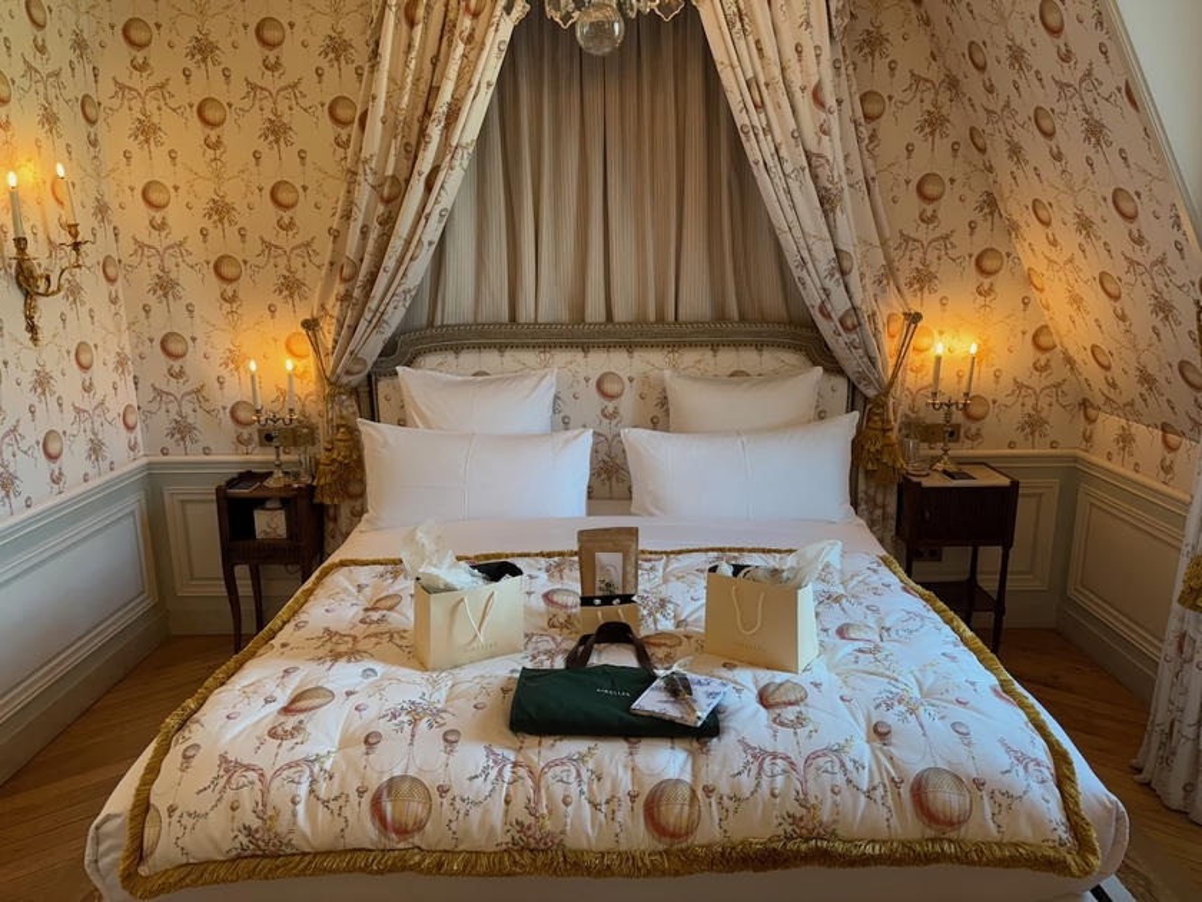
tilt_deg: -12.4
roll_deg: +0.8
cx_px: 601
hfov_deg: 71.6
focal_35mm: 24
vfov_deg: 56.8
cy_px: 451
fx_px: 833
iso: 160
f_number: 1.78
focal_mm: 6.76
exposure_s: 1/100
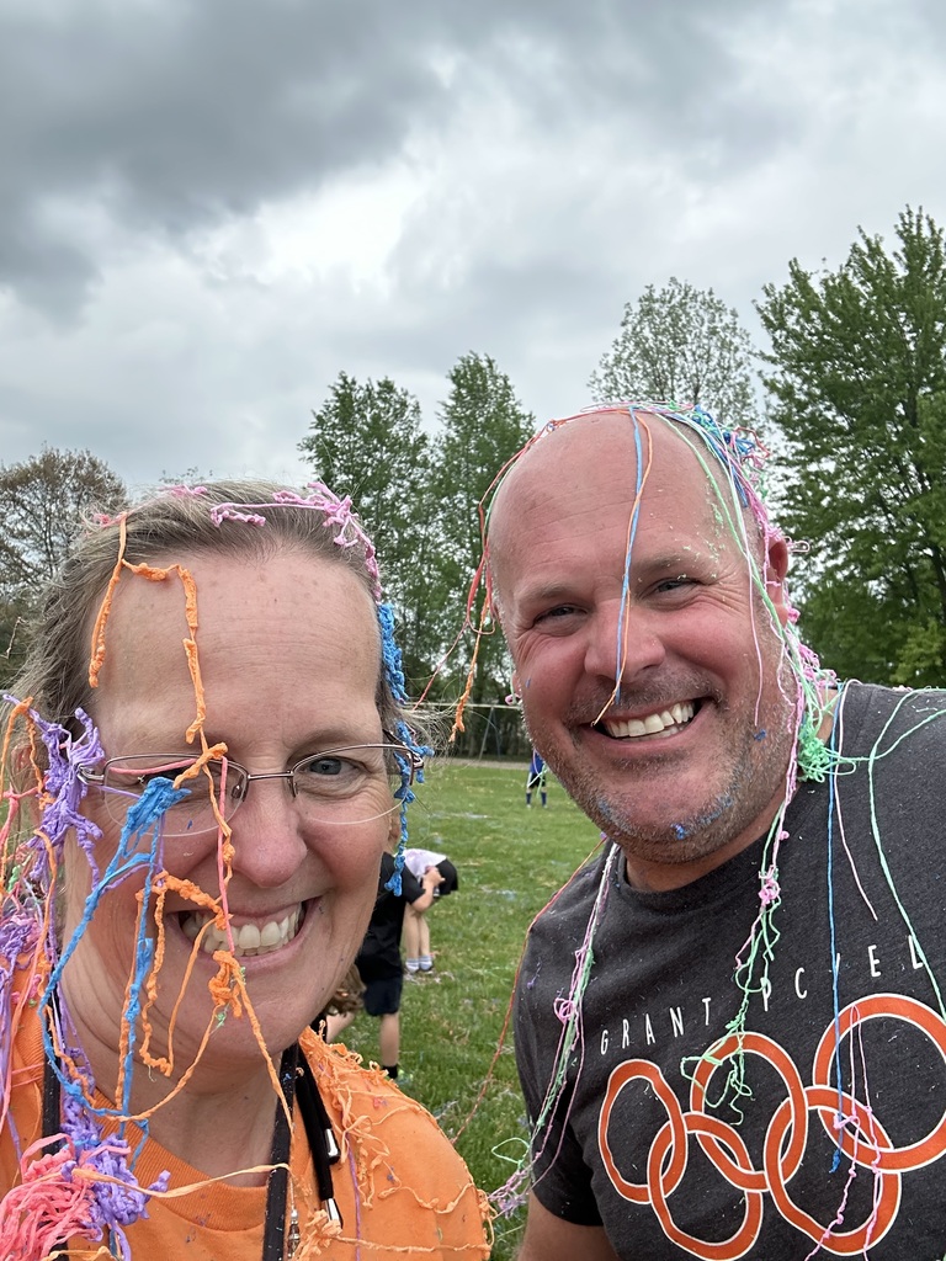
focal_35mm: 30
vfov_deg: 60.0
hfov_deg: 46.8
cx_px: 473
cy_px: 630
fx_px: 1093
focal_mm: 2.69
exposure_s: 1/172
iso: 32
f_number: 1.9
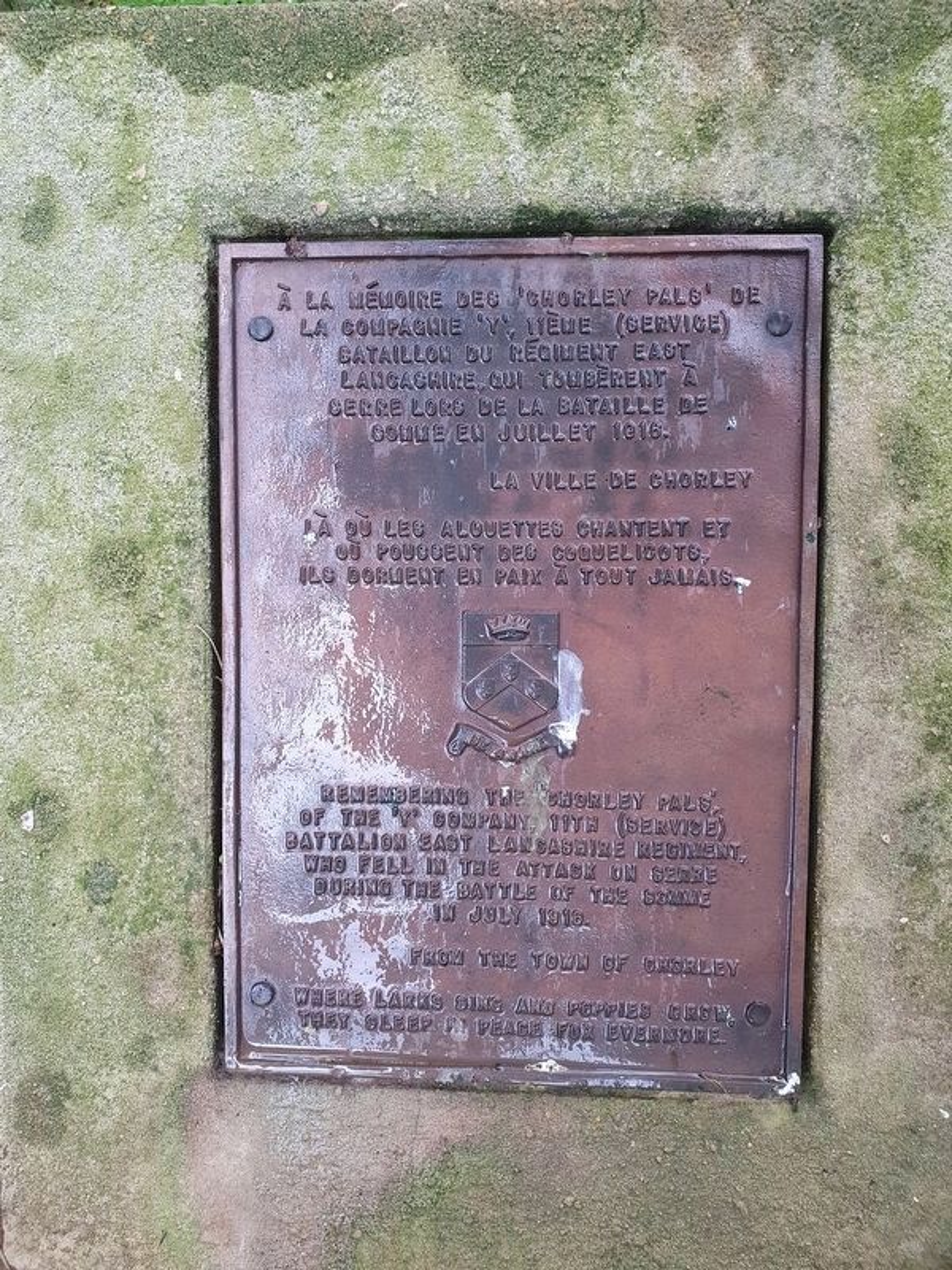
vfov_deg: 67.3
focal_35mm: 26
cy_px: 635
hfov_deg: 53.1
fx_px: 953
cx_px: 476
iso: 125
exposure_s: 1/100
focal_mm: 4.32
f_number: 2.4
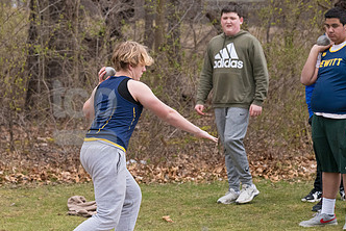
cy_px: 117
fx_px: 2770
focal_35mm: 288
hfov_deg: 7.1
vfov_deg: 4.8
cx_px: 85
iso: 2000
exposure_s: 1/1600
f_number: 5
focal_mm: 165
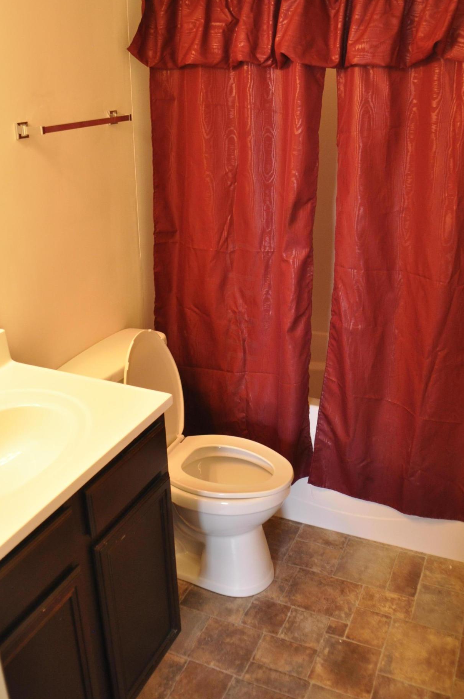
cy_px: 318
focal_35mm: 33
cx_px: 242
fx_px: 640
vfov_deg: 57.2
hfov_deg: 39.9
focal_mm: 20
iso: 800
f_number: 4
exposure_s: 1/60
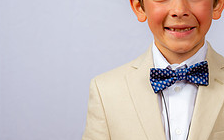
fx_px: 1129
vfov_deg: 7.1
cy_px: 96
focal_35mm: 185
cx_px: 179
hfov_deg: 11.3
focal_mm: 70
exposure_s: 1/160
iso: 250
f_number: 6.3
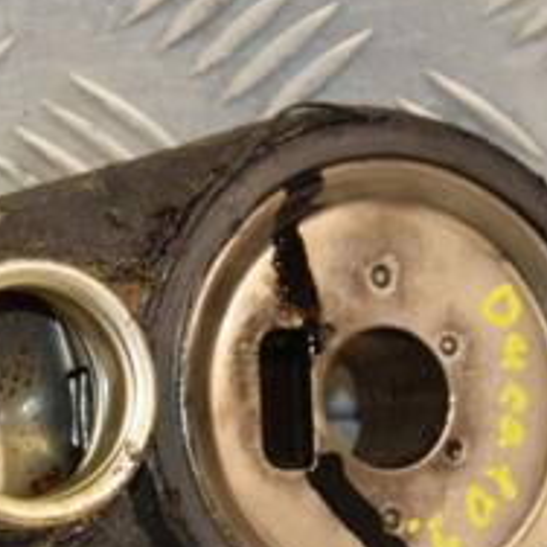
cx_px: 81
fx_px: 5095
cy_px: 308
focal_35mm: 285
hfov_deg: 6.1
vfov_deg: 6.1
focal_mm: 70
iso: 800
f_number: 5.3
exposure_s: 1/160
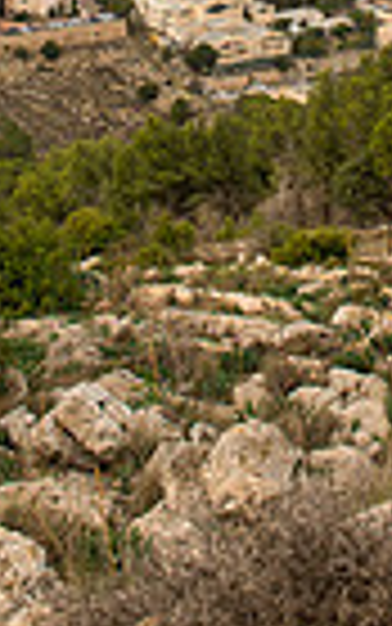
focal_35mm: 79
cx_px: 270
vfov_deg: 22.1
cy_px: -284
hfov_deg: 16.5
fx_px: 1349
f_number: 3.5
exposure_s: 1/640
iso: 100
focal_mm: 24
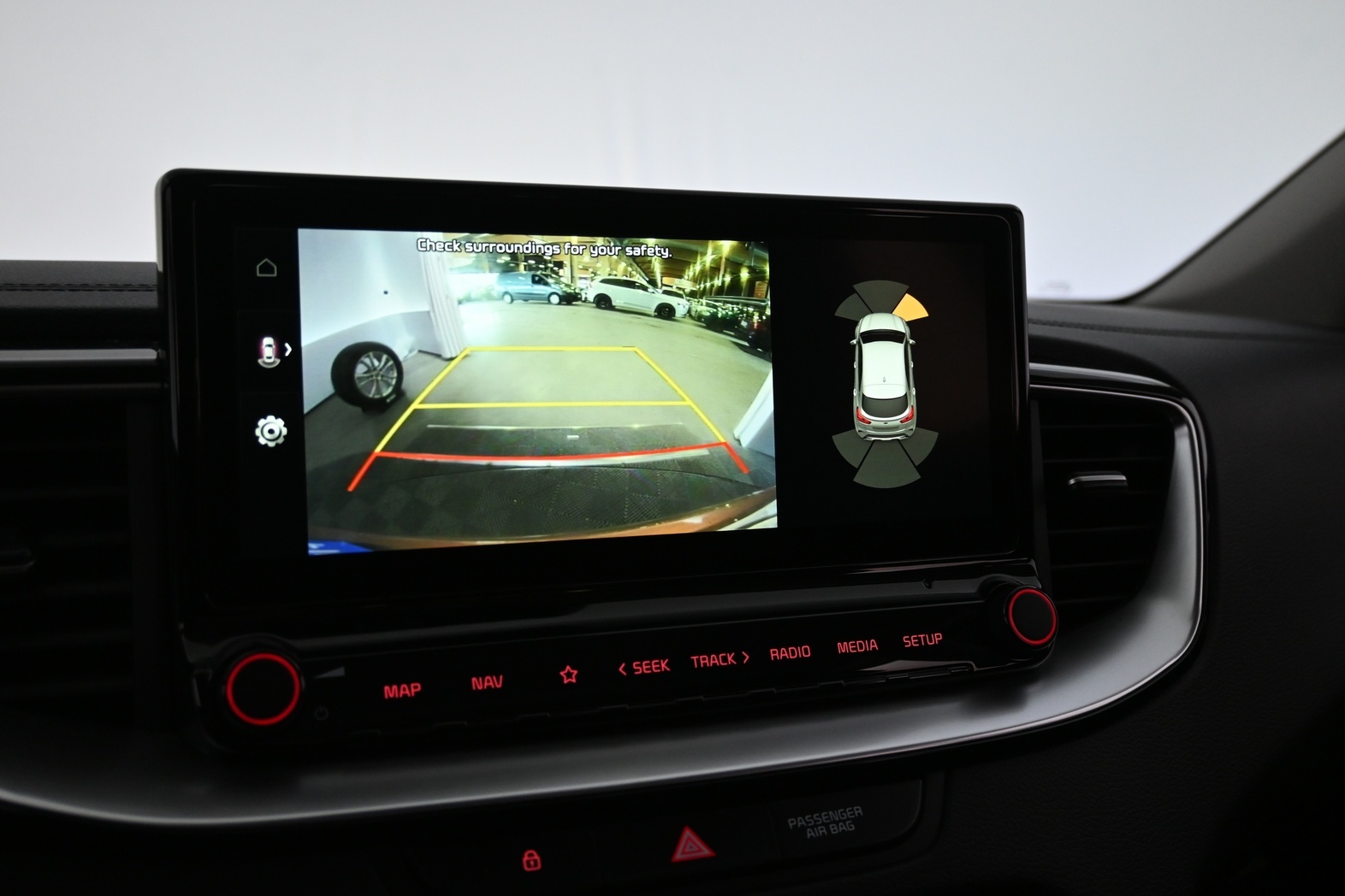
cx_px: 653
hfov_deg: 54.7
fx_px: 1299
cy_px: 445
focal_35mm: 35
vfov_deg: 38.1
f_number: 4
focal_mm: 22.5
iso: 1000
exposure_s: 1/40
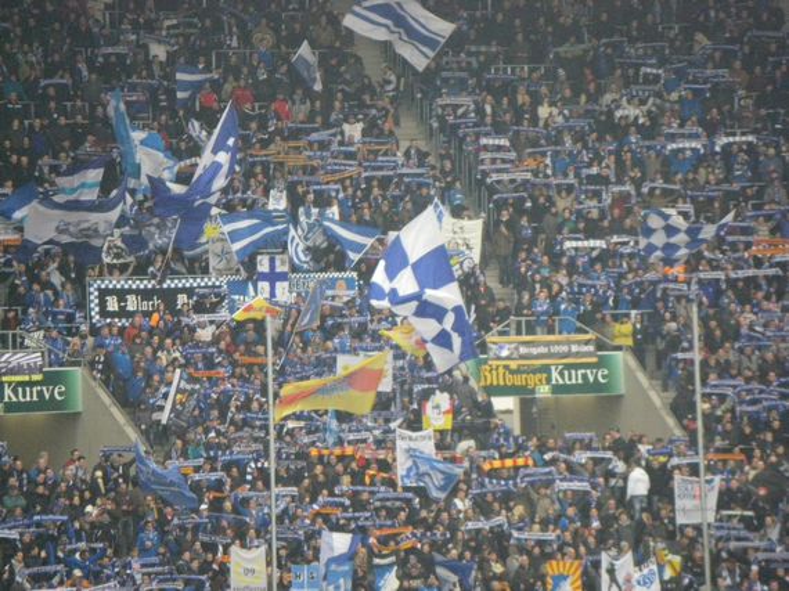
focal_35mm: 266
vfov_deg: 5.6
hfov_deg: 7.4
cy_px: 296
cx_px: 394
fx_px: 6060
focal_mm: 44.1
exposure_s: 1/125
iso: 800
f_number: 5.4
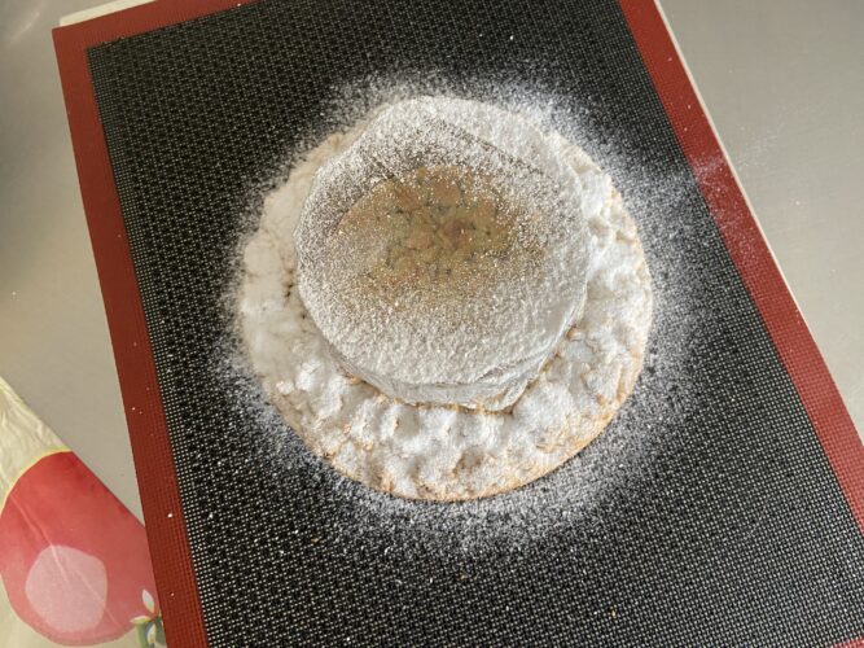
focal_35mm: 26
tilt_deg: -75.7
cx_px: 432
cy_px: 324
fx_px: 649
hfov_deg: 67.3
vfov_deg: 53.0
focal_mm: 4.25
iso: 250
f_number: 1.8
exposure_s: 1/60
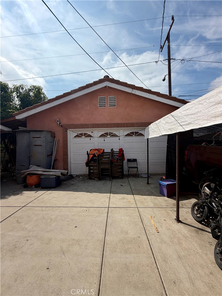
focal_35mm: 14
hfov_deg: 85.7
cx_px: 111
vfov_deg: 102.1
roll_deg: +1.5
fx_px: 120
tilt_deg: +0.1
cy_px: 148
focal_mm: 2.22
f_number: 2.2
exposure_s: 1/1848
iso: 20
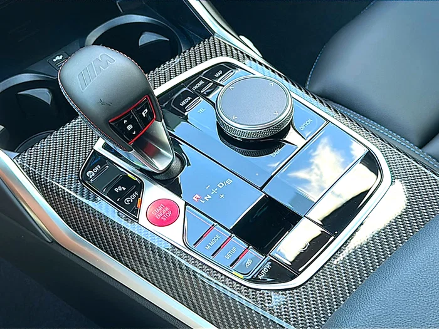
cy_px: 164
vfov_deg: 32.2
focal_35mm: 45
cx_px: 220
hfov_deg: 42.1
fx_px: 571
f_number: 1.78
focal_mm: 6.86
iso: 64
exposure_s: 1/70
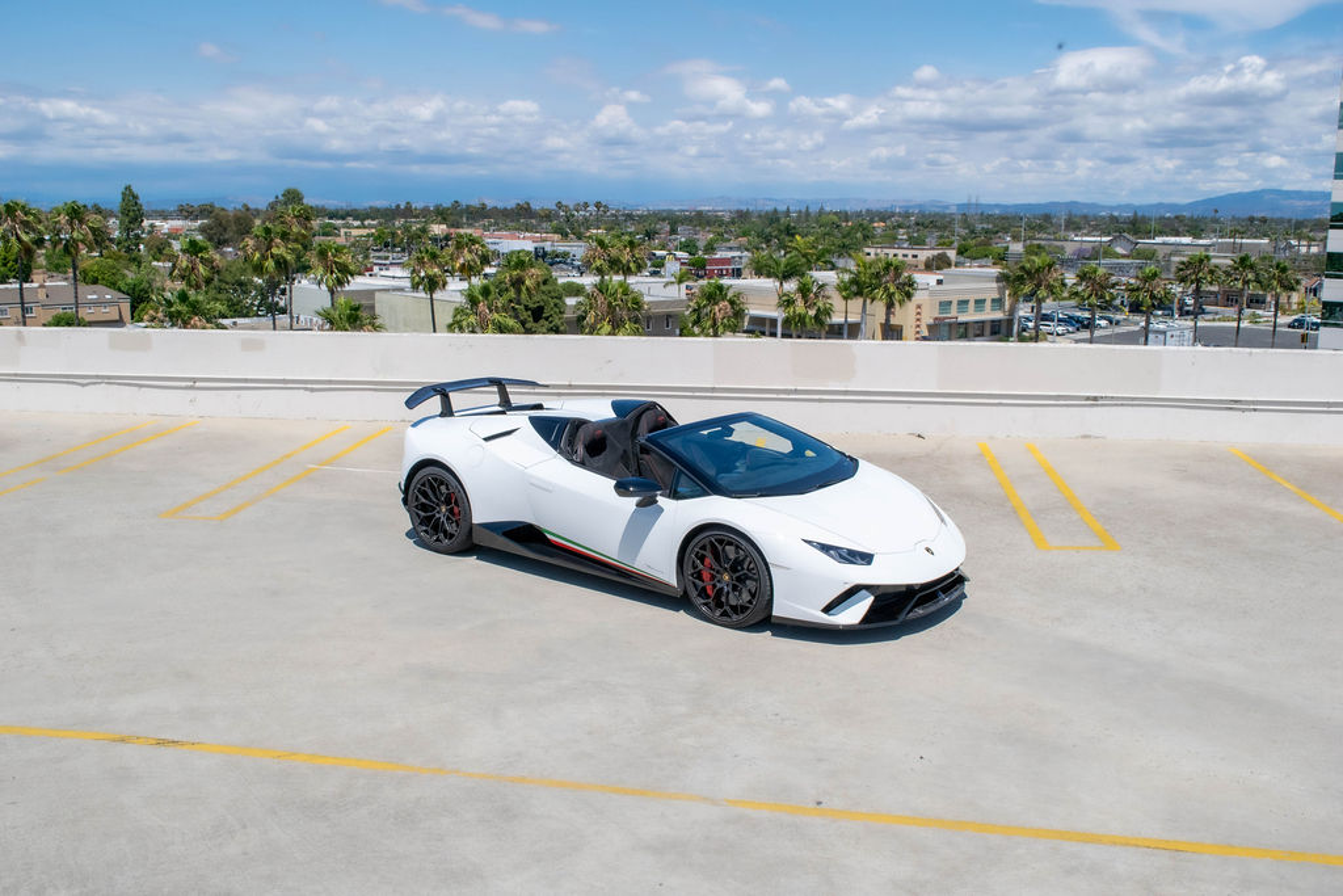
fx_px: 1231
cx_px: 672
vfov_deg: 40.0
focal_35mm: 33
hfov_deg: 57.2
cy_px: 448
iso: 360
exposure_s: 1/2000
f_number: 8
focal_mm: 22
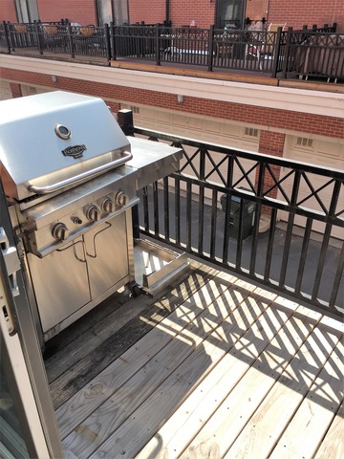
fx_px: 384
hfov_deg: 48.2
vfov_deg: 61.7
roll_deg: +0.7
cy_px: 230
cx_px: 172
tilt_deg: -28.7
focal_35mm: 29
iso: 40
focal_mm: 4.15
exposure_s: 1/1130
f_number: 2.2
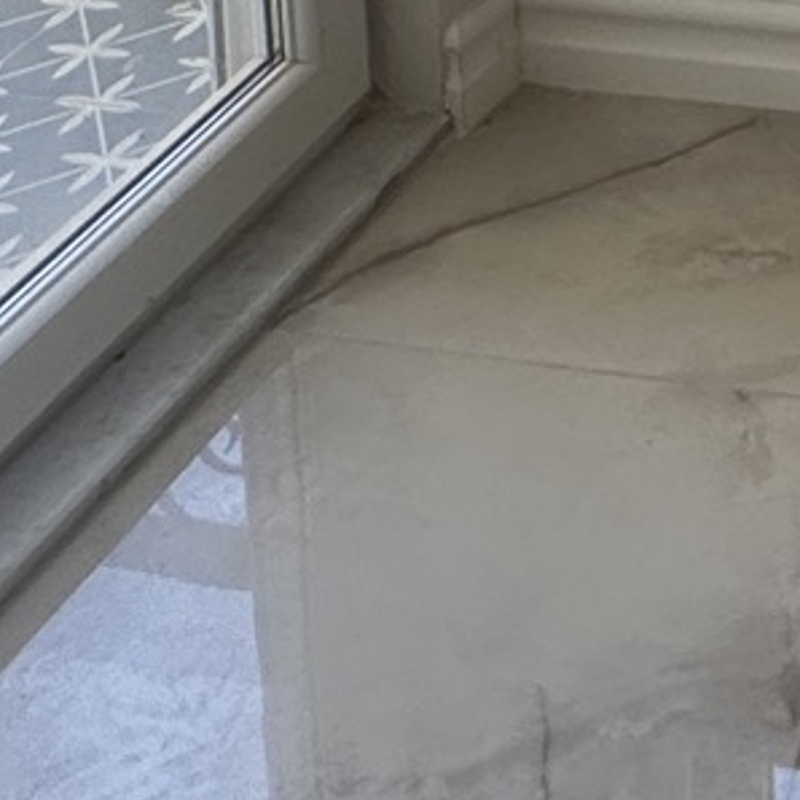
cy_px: -940
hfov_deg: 16.9
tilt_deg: -6.5
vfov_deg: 15.3
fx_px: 2170
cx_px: 1477
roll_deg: -0.8
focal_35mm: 83
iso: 40
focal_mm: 2.22
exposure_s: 1/169
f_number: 2.2
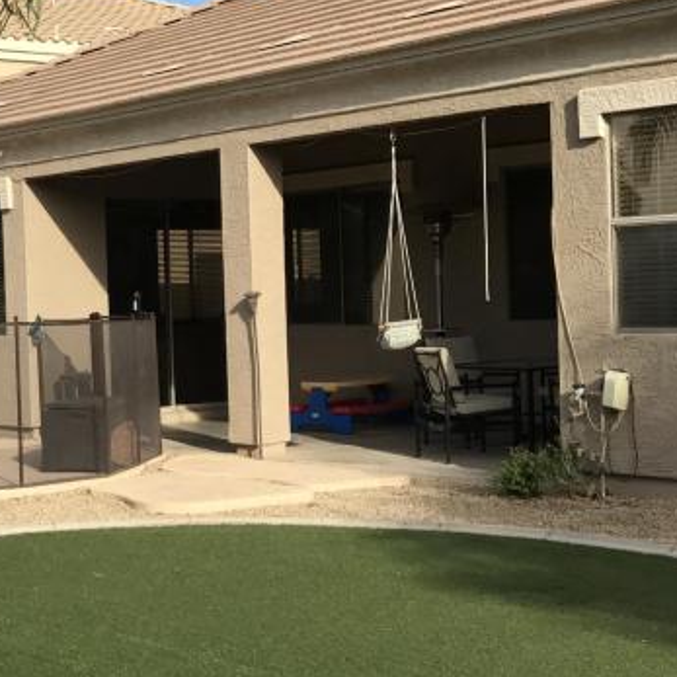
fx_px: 1615
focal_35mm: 73
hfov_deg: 23.3
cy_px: 353
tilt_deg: -2.0
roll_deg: +1.5
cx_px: 127
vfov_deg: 23.7
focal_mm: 3.99
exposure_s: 1/1709
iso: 20
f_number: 1.8
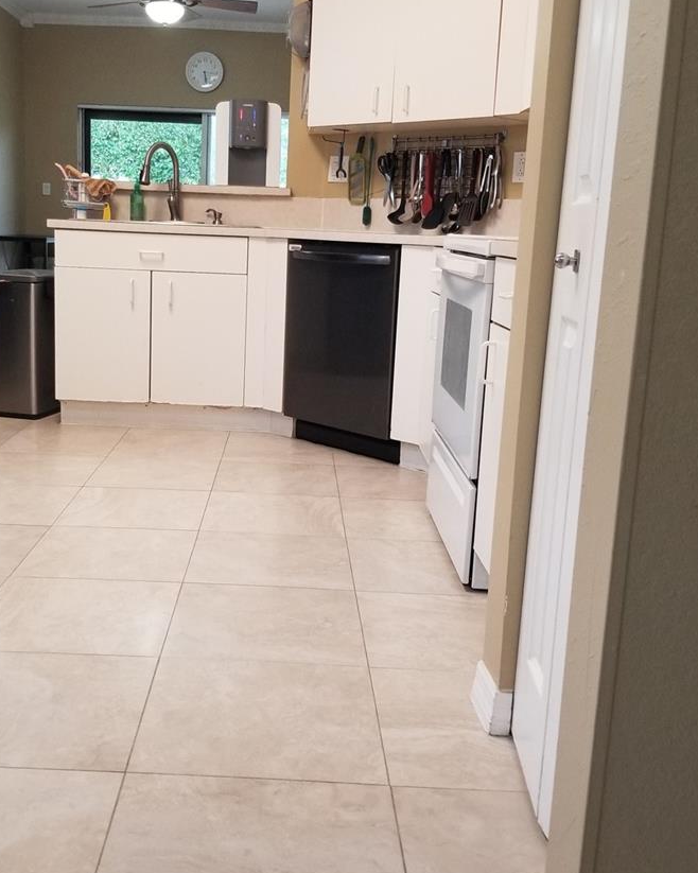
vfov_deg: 49.1
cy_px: 422
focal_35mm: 37
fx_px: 956
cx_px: 258
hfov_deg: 39.8
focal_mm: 4.25
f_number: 1.7
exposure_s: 1/40
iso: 160
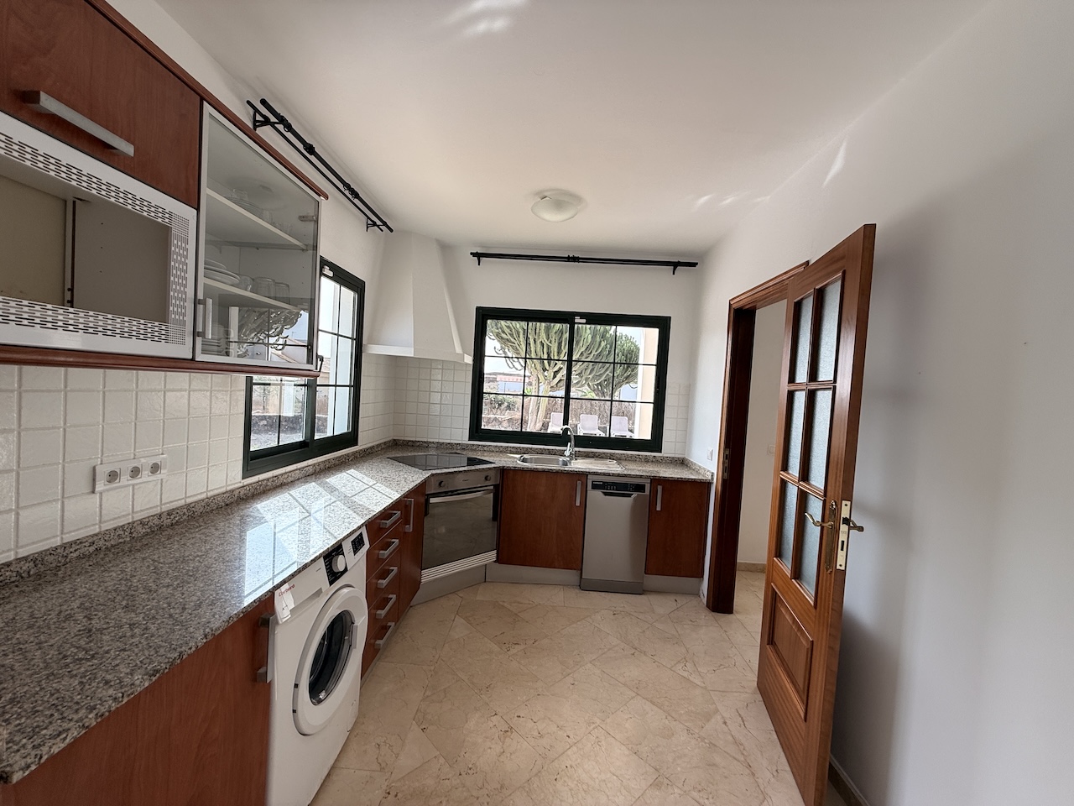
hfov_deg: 102.1
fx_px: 434
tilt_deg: -1.9
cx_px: 537
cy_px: 403
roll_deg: -3.6
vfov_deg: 85.7
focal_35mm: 14
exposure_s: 1/308
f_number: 2.2
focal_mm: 2.22
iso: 64
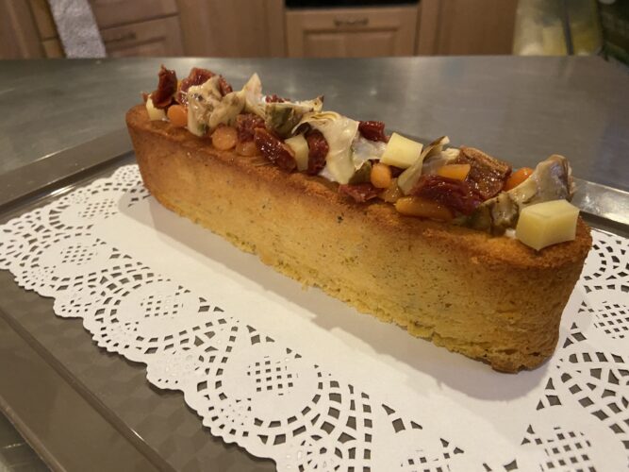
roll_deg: +1.0
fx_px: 472
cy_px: 236
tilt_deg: -35.6
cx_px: 314
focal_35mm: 26
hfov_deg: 67.3
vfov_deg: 53.0
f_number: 1.8
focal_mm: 4.25
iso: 320
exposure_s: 1/33
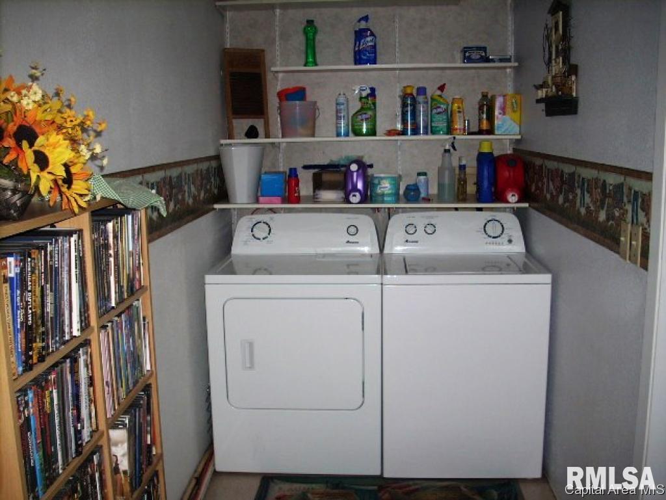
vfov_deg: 38.7
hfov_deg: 50.1
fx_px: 712
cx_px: 333
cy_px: 250
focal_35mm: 37
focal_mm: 6.2
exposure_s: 1/60
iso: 64
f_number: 2.8
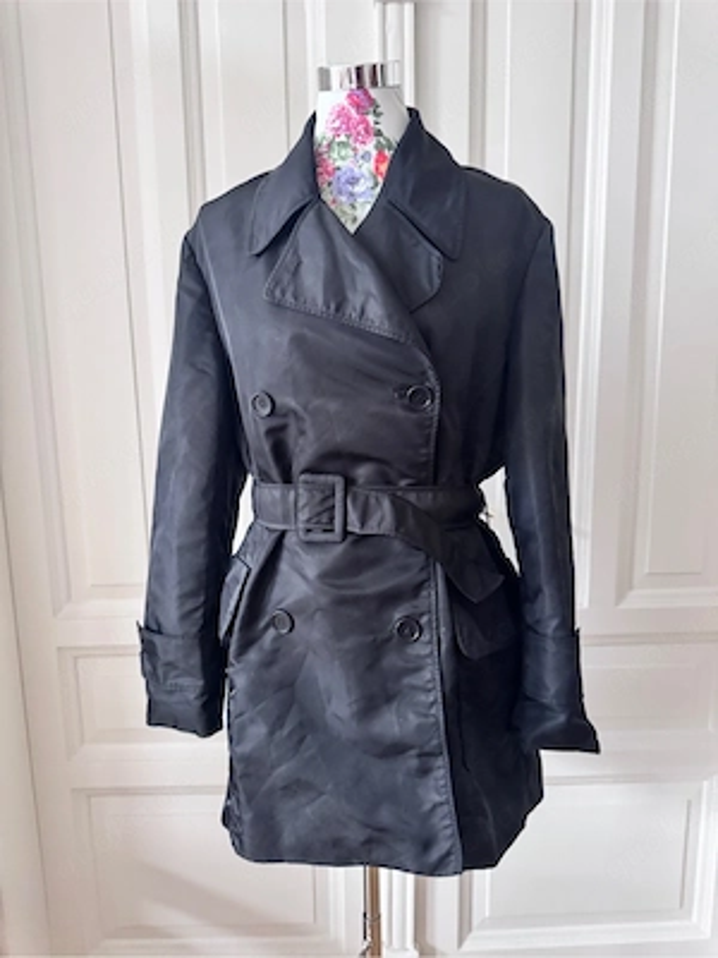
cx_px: 359
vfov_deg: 71.6
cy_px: 479
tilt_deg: -8.8
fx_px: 664
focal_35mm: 24
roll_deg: +1.3
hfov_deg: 56.8
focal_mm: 6.76
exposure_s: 1/60
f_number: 1.78
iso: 800
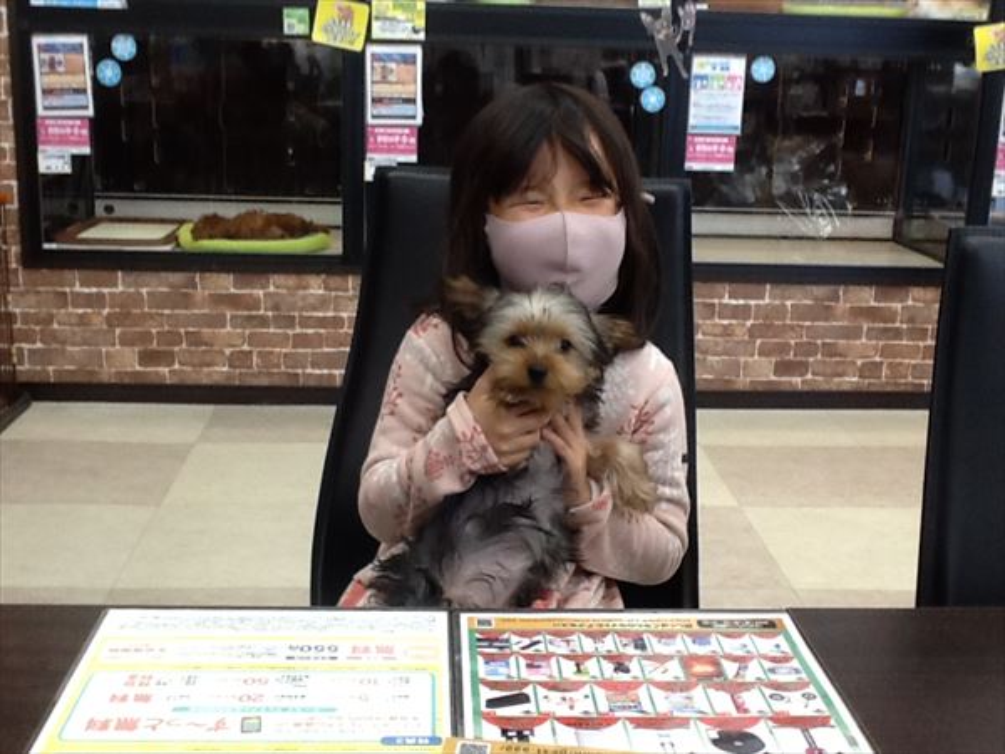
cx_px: 502
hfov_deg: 42.9
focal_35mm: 44
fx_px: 1277
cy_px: 377
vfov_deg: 32.9
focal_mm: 2.03
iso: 50
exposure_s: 1/30
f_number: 2.4
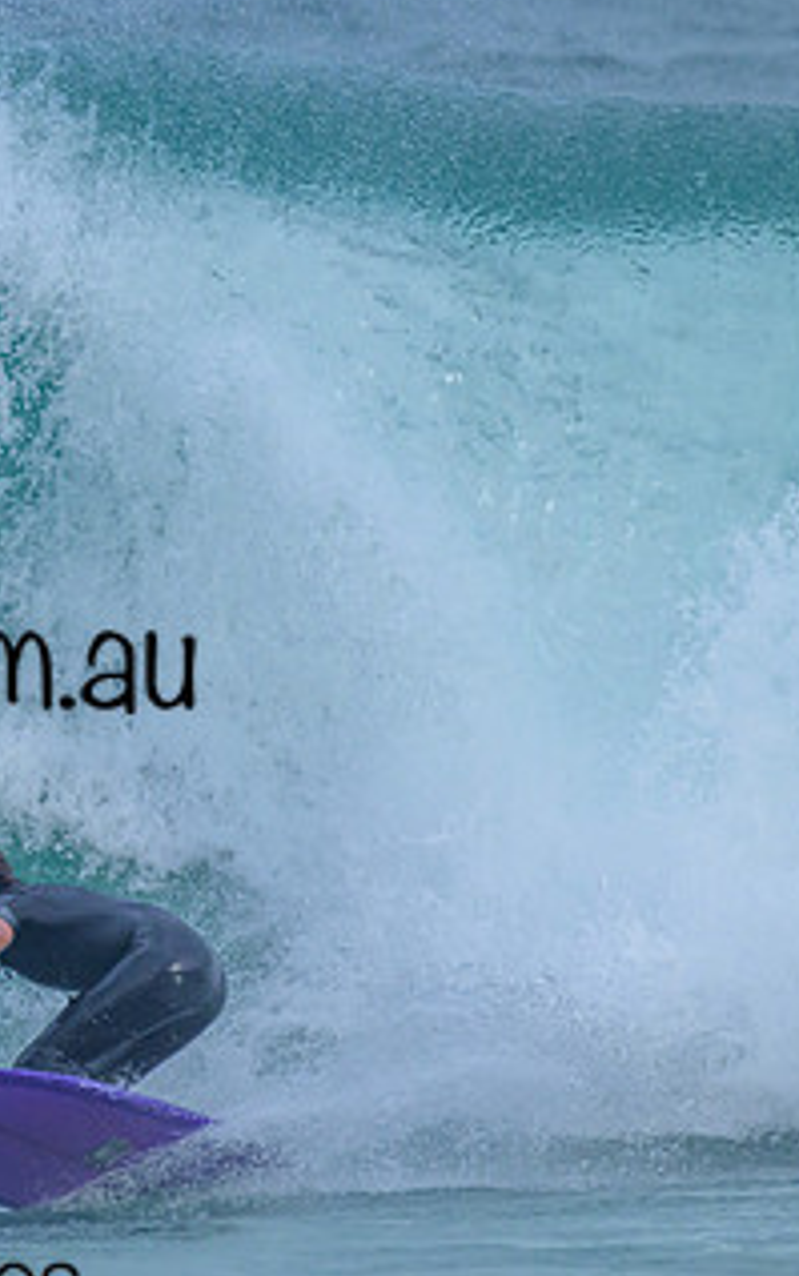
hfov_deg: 0.6
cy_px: 619
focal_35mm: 2090
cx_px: -233
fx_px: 72751
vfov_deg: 1.0
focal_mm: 1120
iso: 2000
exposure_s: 1/1600
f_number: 9
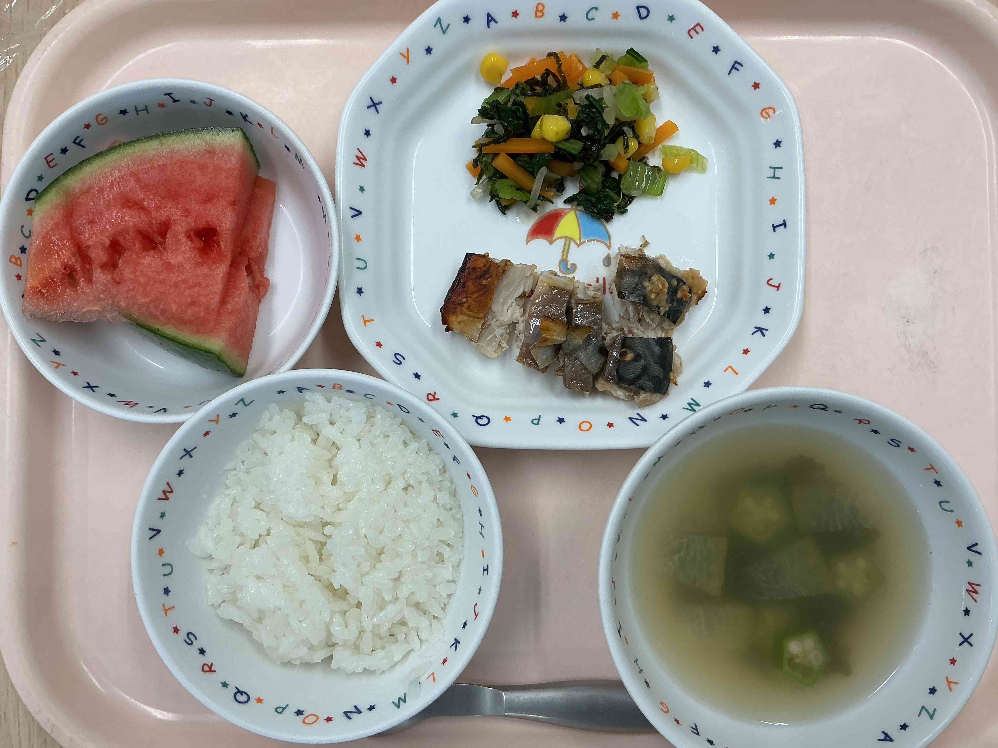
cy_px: 374
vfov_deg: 48.2
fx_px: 836
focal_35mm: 29
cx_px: 499
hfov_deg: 61.7
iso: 32
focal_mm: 3
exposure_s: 1/120
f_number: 1.8
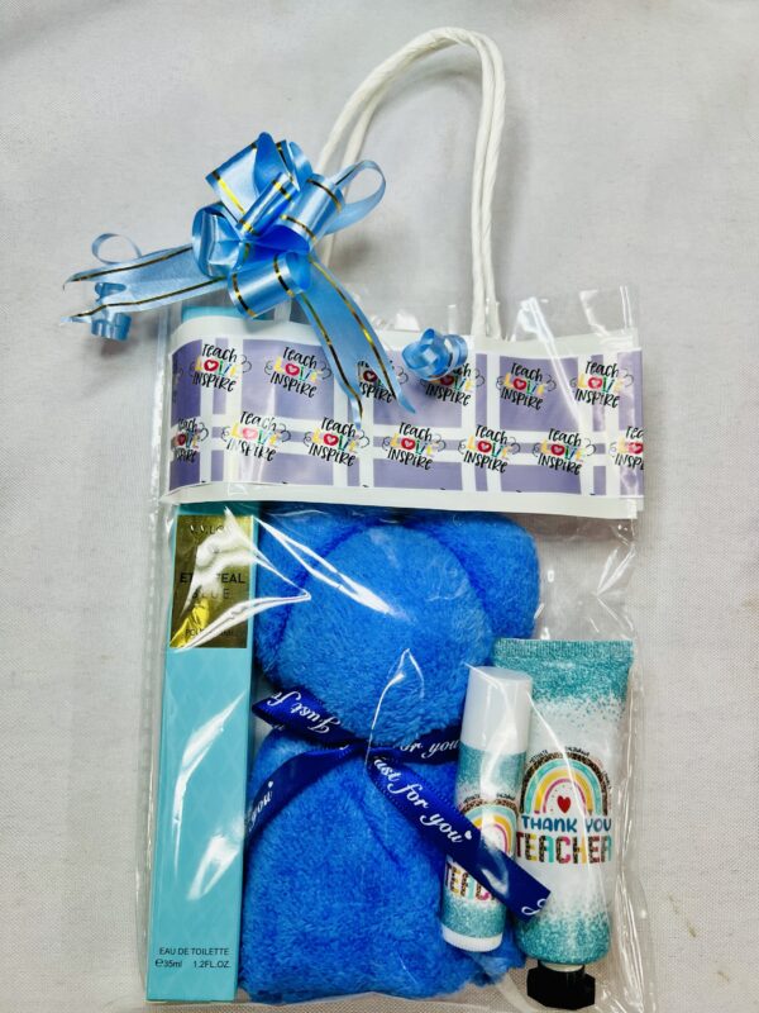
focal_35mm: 26
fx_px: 760
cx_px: 380
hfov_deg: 53.1
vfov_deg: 67.3
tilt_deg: -79.6
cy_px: 506
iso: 100
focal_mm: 5.7
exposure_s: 1/120
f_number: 1.5
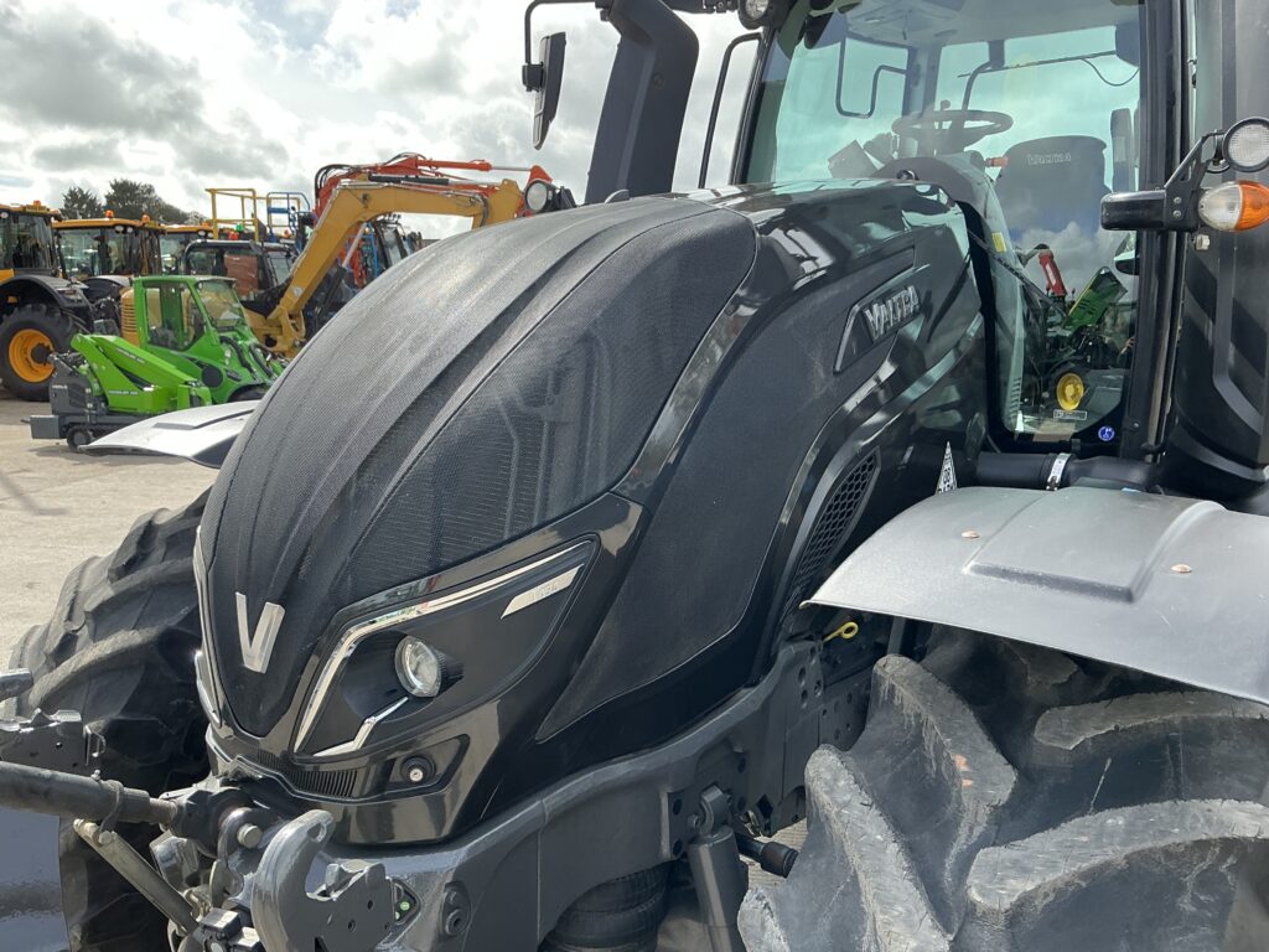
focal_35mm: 28
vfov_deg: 49.7
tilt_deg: -6.3
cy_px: 476
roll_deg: -0.1
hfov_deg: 63.4
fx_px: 1026
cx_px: 634
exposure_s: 1/545
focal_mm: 3
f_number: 1.8
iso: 25
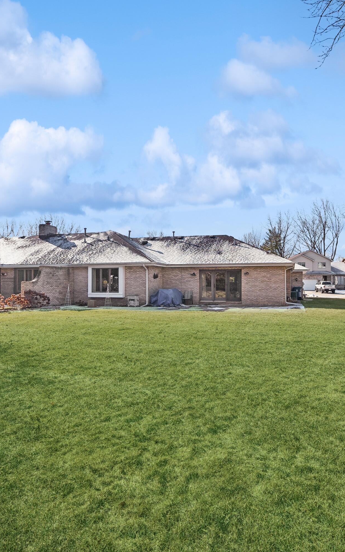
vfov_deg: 77.2
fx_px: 346
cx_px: 178
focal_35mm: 23
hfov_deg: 53.0
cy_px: 277
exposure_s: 1/200
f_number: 6.3
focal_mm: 10
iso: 125
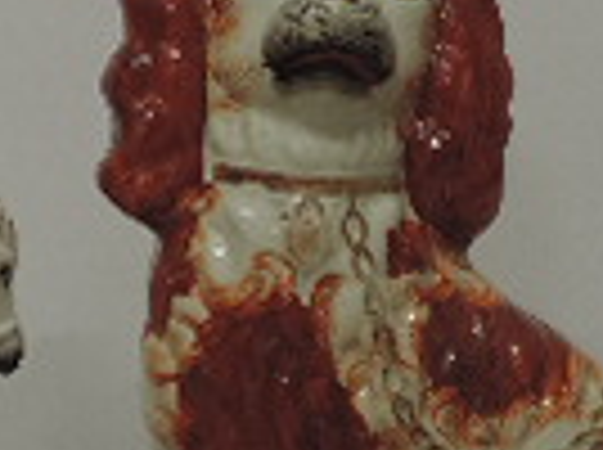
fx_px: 2000
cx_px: 486
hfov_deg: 17.0
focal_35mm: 115
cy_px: 414
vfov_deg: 12.7
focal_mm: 4.3
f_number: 3
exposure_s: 1/30
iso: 220
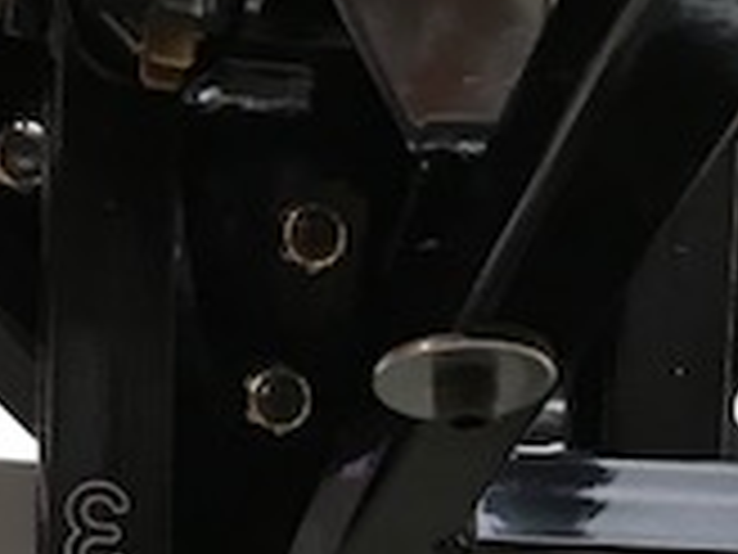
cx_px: 392
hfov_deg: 18.0
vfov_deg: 12.4
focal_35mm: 109
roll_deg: -1.7
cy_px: 991
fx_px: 2324
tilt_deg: -4.3
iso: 64
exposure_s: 1/15
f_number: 1.8
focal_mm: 3.99
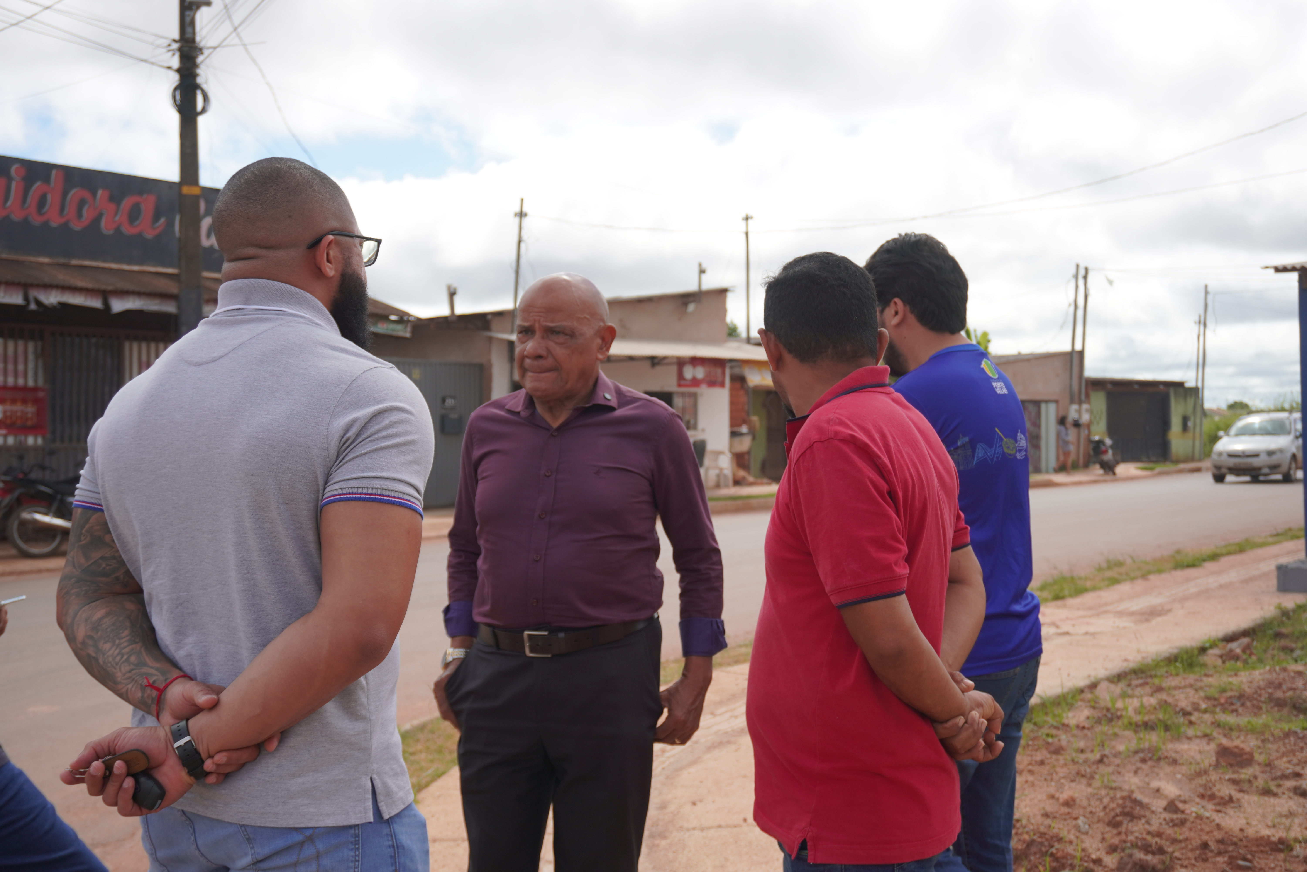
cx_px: 654
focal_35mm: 42
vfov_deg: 31.9
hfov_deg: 46.4
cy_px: 436
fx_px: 1525
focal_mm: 28
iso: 100
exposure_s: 1/640
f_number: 4.5
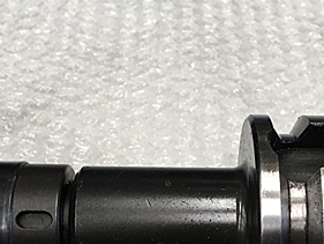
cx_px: 248
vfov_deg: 21.6
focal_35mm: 66
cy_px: 235
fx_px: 618
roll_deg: +0.2
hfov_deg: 28.9
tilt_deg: -44.3
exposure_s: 1/30
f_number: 2.2
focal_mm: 4.15
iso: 80
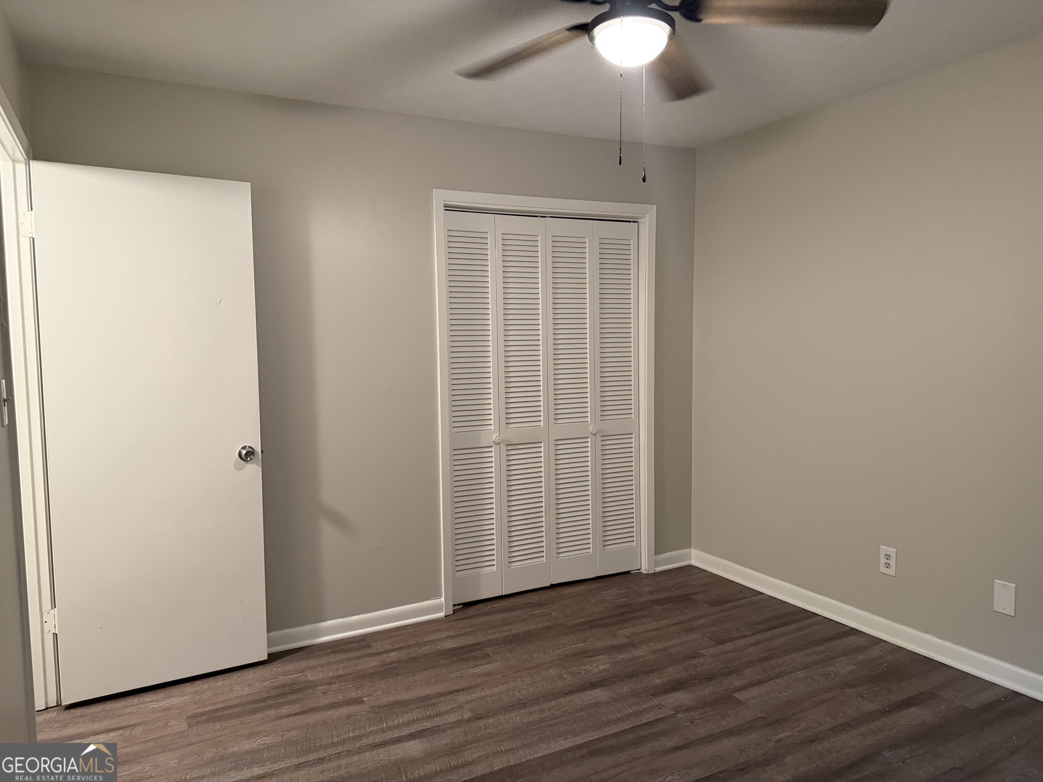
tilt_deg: -4.5
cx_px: 522
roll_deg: +1.8
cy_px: 391
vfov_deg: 56.8
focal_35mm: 24
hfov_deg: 71.6
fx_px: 723
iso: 500
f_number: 1.78
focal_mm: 6.76
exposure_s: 1/60
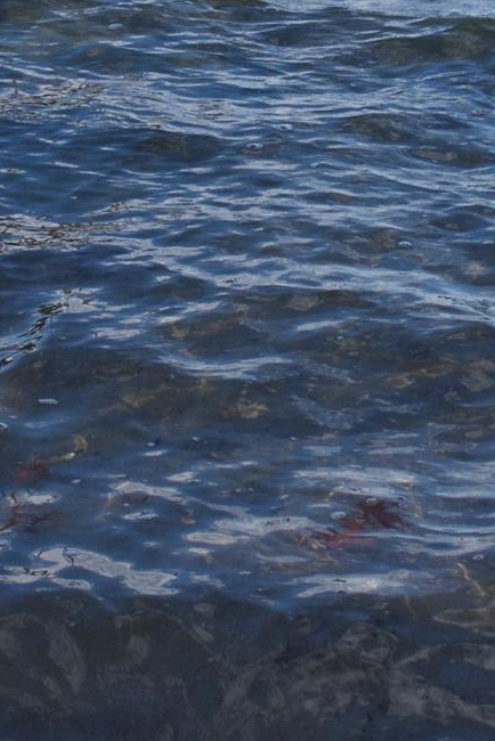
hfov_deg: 10.6
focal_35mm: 130
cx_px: 213
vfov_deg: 15.6
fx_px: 2673
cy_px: 46
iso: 400
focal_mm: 25
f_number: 11
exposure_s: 1/400
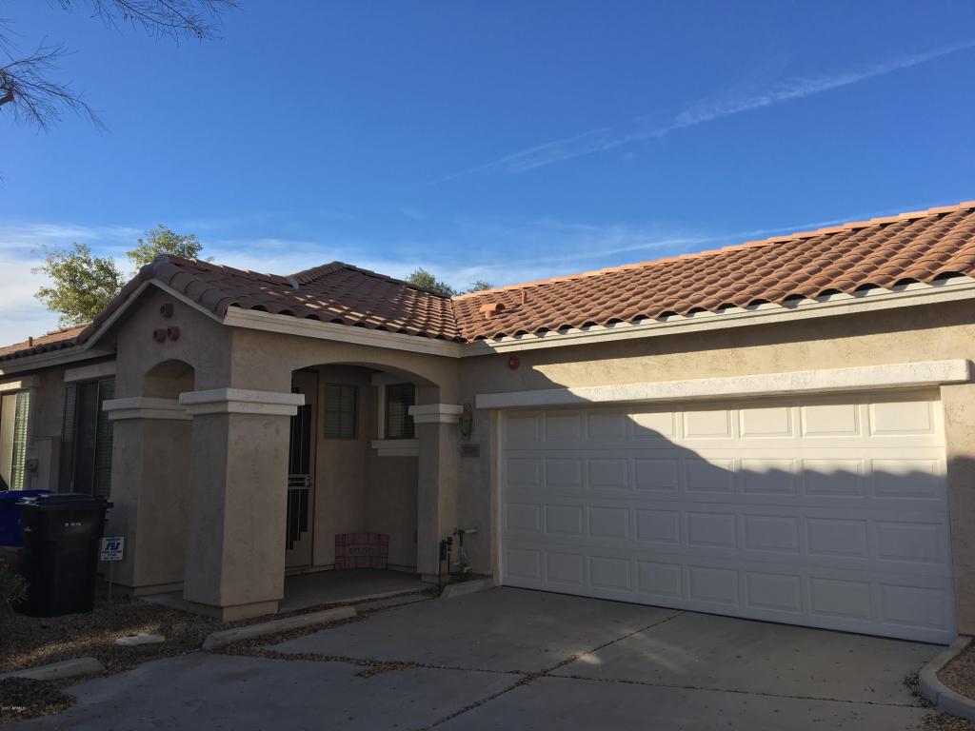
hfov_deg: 61.7
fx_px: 817
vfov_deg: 48.2
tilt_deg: +5.1
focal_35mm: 29
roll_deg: -0.1
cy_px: 366
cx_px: 488
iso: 25
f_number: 2.2
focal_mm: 4.15
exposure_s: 1/1326
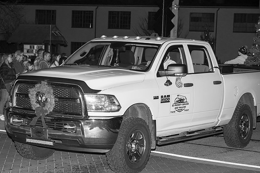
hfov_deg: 22.0
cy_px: 87
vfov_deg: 14.8
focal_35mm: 92
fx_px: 668
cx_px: 134
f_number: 7.1
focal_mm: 86
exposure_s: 1/250
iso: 1600
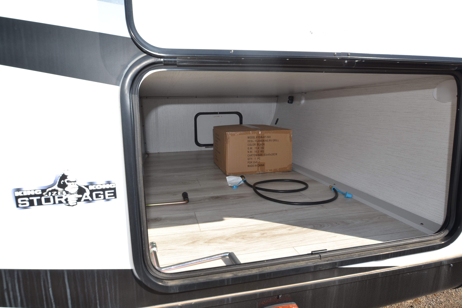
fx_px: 282
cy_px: 159
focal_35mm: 22
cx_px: 241
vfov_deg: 57.2
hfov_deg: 78.5
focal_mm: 14
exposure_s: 1/200
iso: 100
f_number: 8
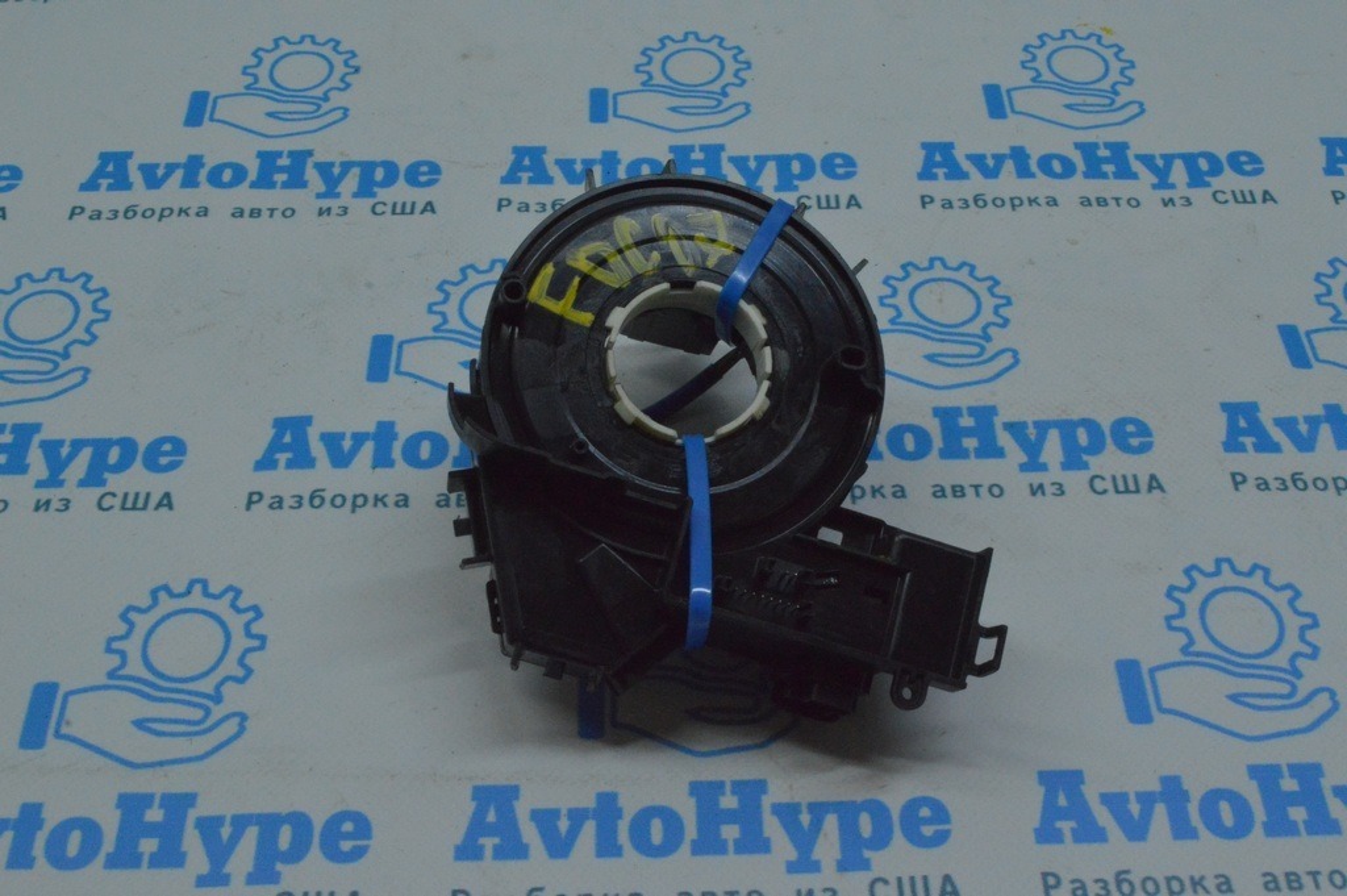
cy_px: 448
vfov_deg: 31.8
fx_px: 1570
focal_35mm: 42
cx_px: 674
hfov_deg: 46.4
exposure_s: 1/80
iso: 5000
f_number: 29
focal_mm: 28
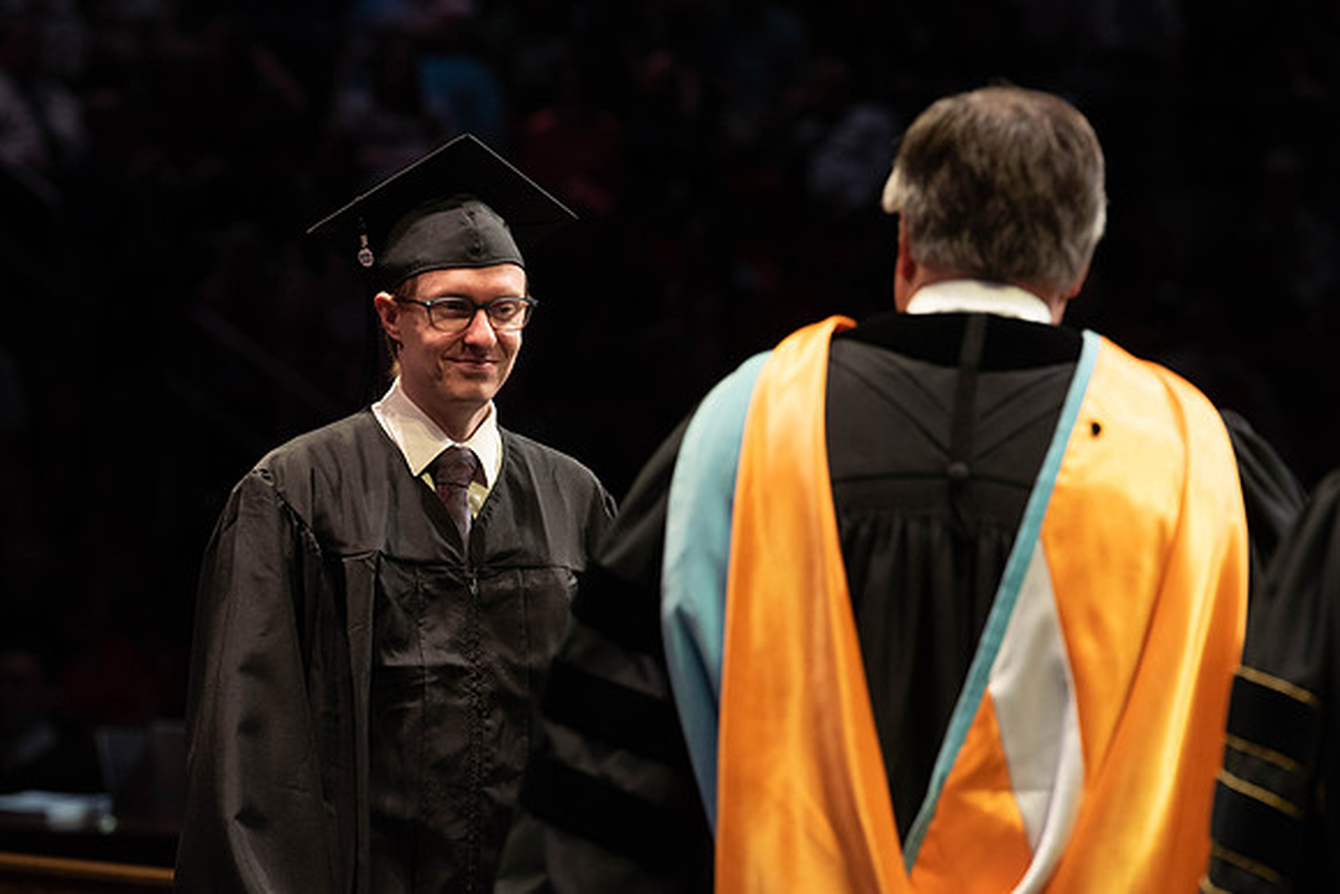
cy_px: 410
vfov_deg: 7.3
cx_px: 607
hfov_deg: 10.9
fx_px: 6991
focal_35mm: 188
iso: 1600
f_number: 4.5
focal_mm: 170
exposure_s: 1/320
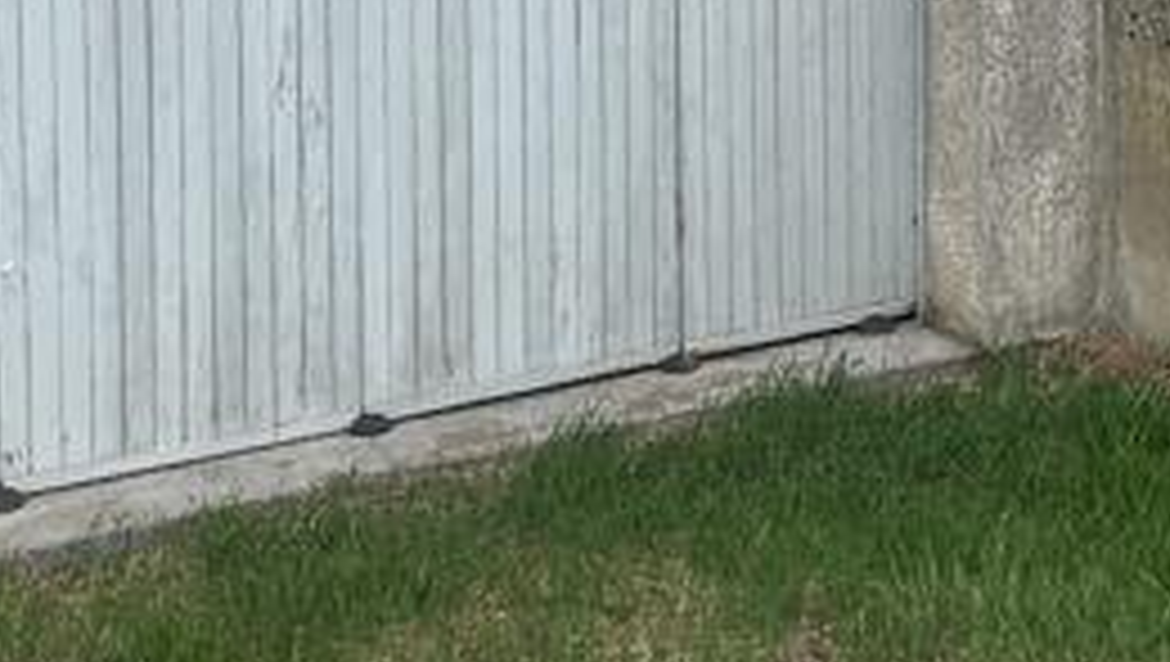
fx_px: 2702
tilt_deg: -5.5
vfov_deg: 13.2
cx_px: 549
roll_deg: +0.8
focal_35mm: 87
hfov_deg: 24.4
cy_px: -333
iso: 50
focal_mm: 5.1
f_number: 1.6
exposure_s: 1/2825
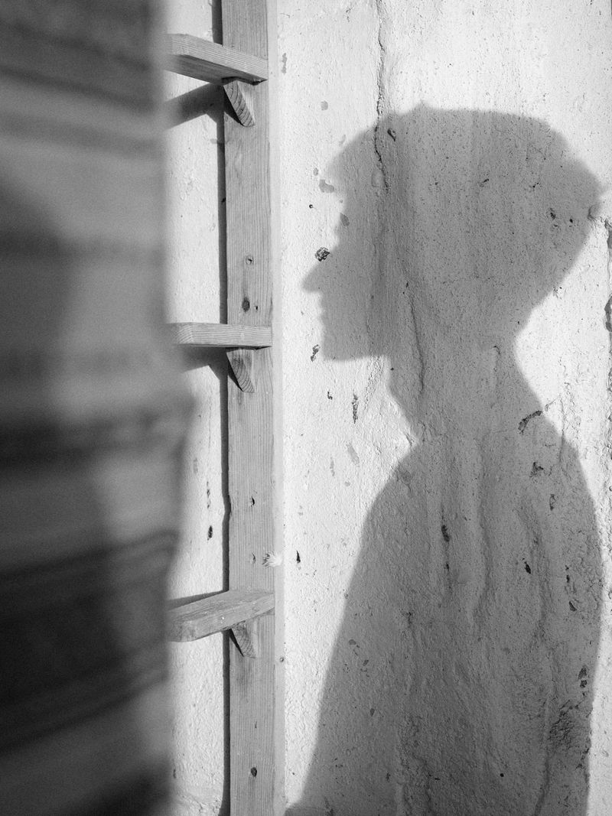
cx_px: 306
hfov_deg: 29.1
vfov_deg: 38.2
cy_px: 408
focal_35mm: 50
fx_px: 1179
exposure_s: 1/1700
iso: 400
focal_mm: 63
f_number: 4
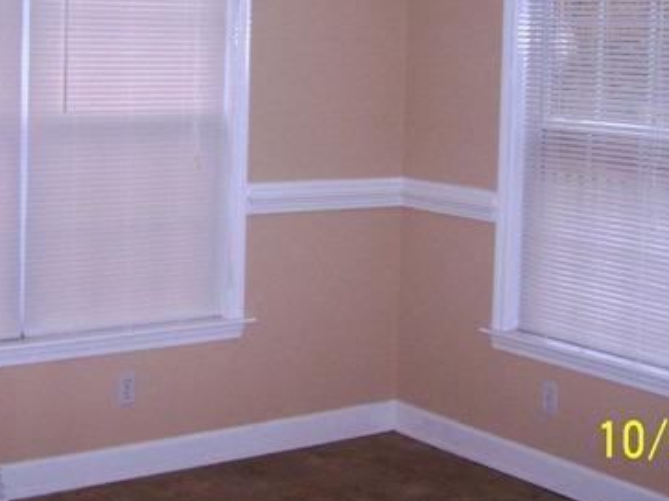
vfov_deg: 21.7
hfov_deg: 29.0
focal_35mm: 67
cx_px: 311
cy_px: 114
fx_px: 1294
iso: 140
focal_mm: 6.3
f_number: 2.8
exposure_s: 1/60
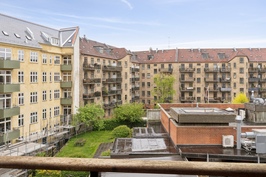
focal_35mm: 27
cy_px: 88
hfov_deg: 67.4
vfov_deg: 47.9
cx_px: 133
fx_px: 199
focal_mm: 18
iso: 250
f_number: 7.1
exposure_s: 1/60
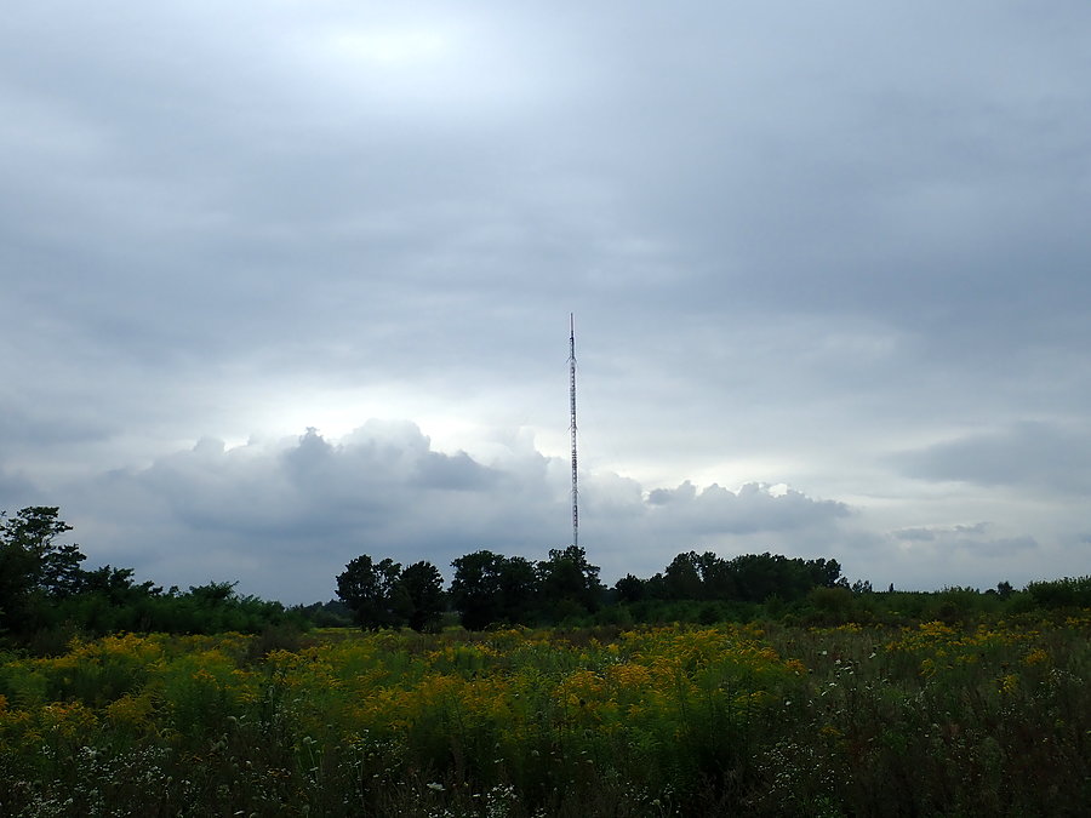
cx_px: 546
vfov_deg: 33.6
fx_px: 1355
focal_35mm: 43
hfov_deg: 43.9
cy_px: 409
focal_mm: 7.86
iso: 100
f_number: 4
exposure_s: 1/640
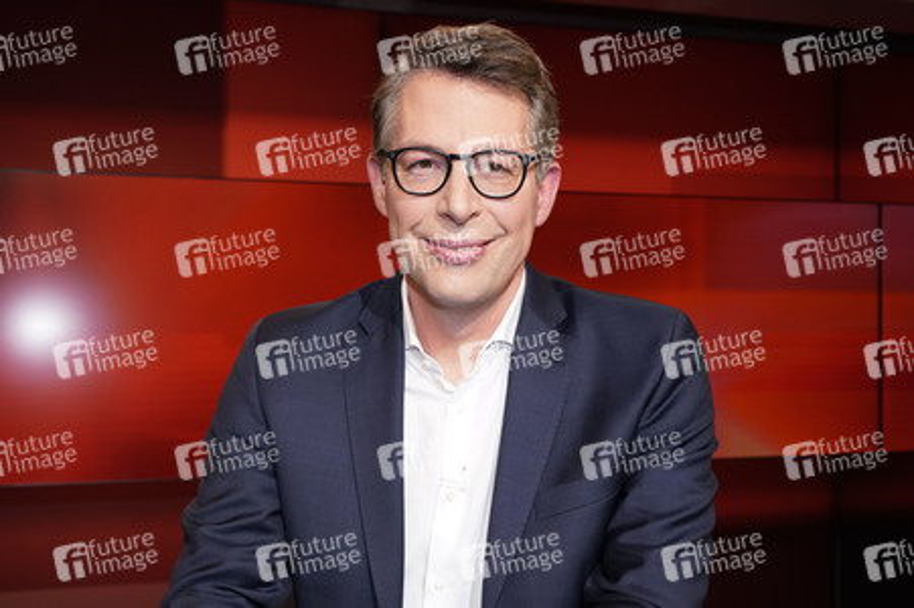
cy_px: 304
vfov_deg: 39.9
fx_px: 837
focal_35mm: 33
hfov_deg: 57.3
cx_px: 457
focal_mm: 33
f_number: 5
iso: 1600
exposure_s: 1/125
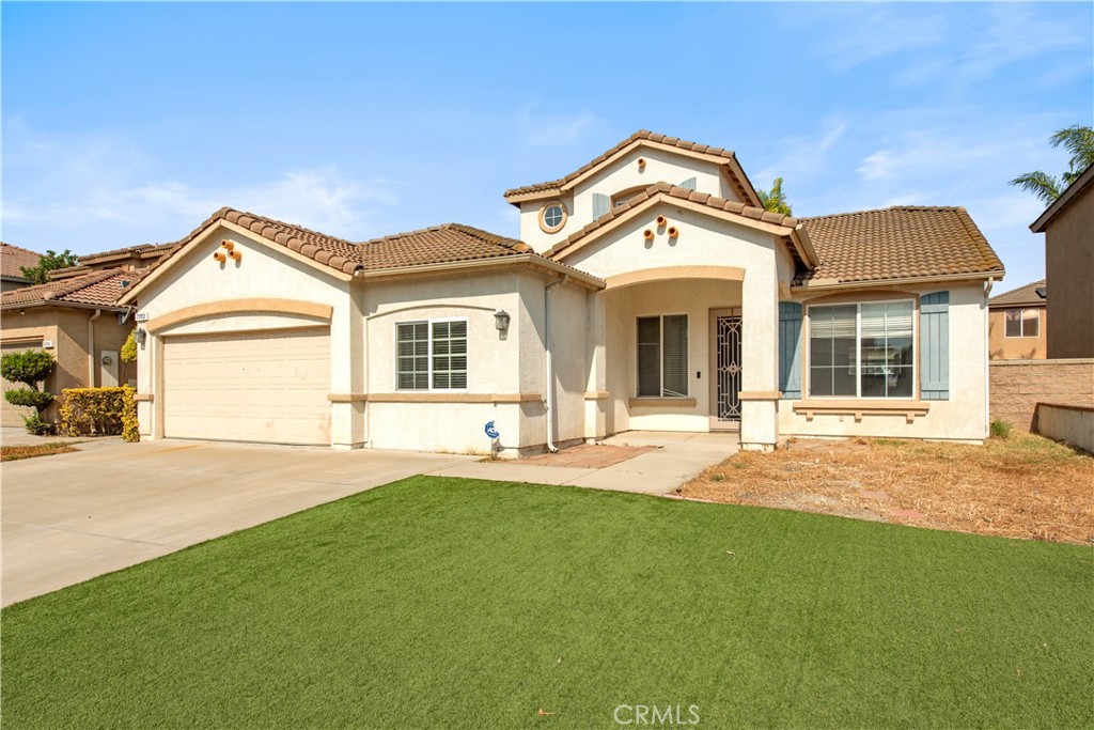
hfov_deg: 81.2
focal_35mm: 21
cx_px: 547
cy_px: 365
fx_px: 638
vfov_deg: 59.5
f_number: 11
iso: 200
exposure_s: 1/500
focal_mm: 21
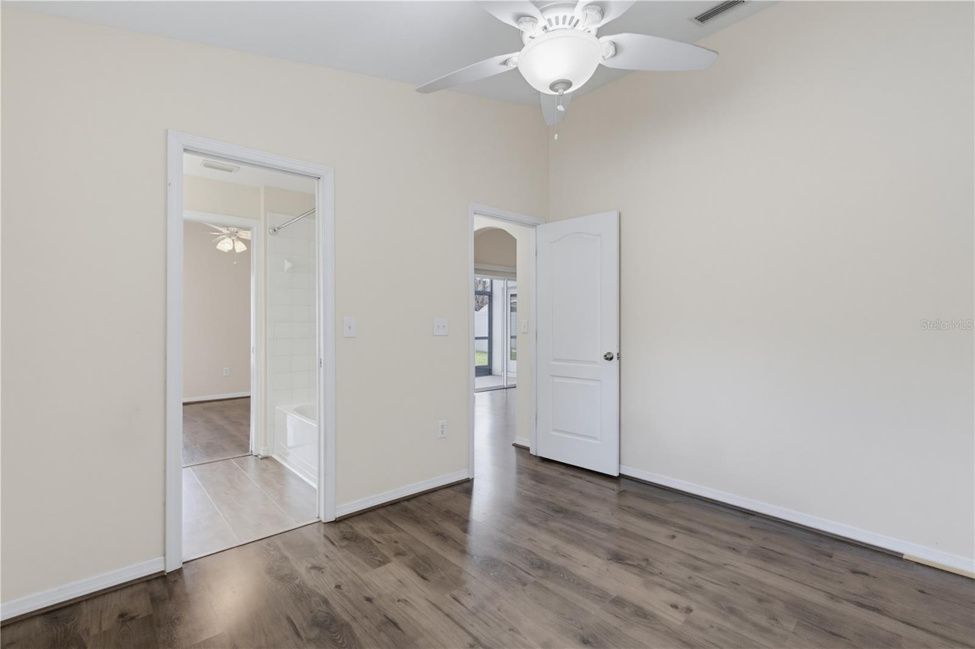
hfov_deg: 96.7
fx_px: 433
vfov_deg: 73.7
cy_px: 324
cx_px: 488
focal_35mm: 16
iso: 1600
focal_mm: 16
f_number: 10
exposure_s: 1/100
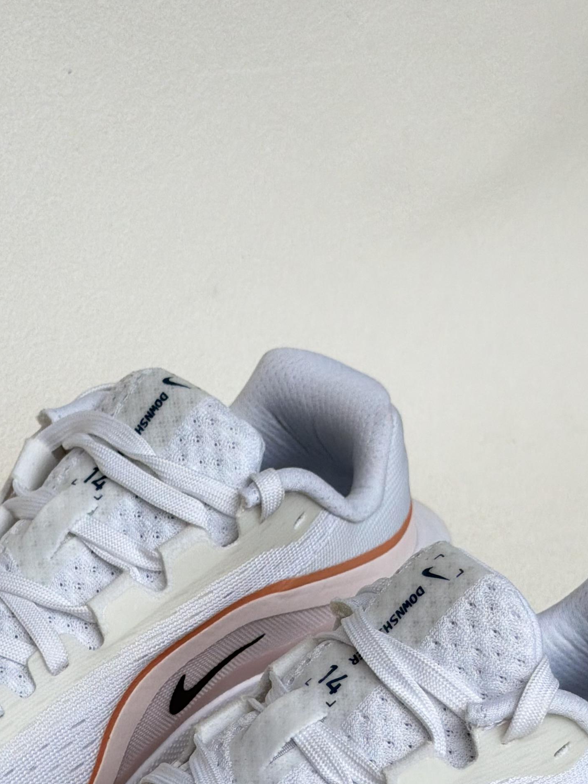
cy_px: 698
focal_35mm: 102
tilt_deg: -34.4
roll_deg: +1.8
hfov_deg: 14.5
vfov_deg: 18.9
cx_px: 217
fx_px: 2310
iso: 80
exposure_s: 1/3096
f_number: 1.78
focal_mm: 6.76
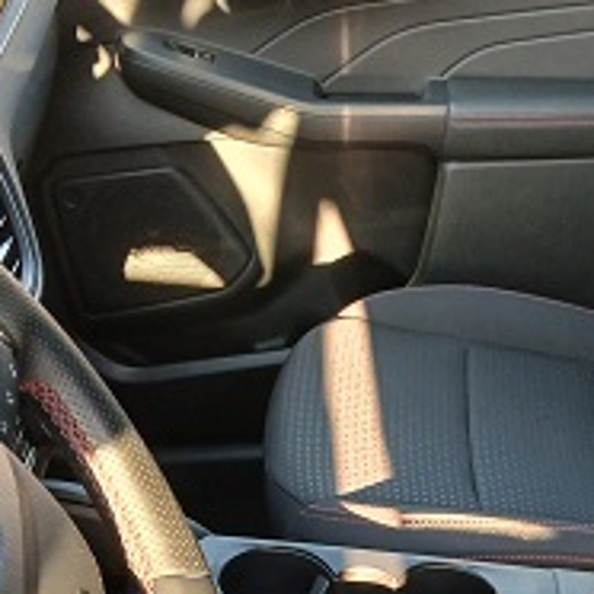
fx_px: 1495
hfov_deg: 21.5
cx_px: 620
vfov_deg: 21.8
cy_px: 559
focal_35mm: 77
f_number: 1.8
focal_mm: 3.98
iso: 125
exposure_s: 1/50
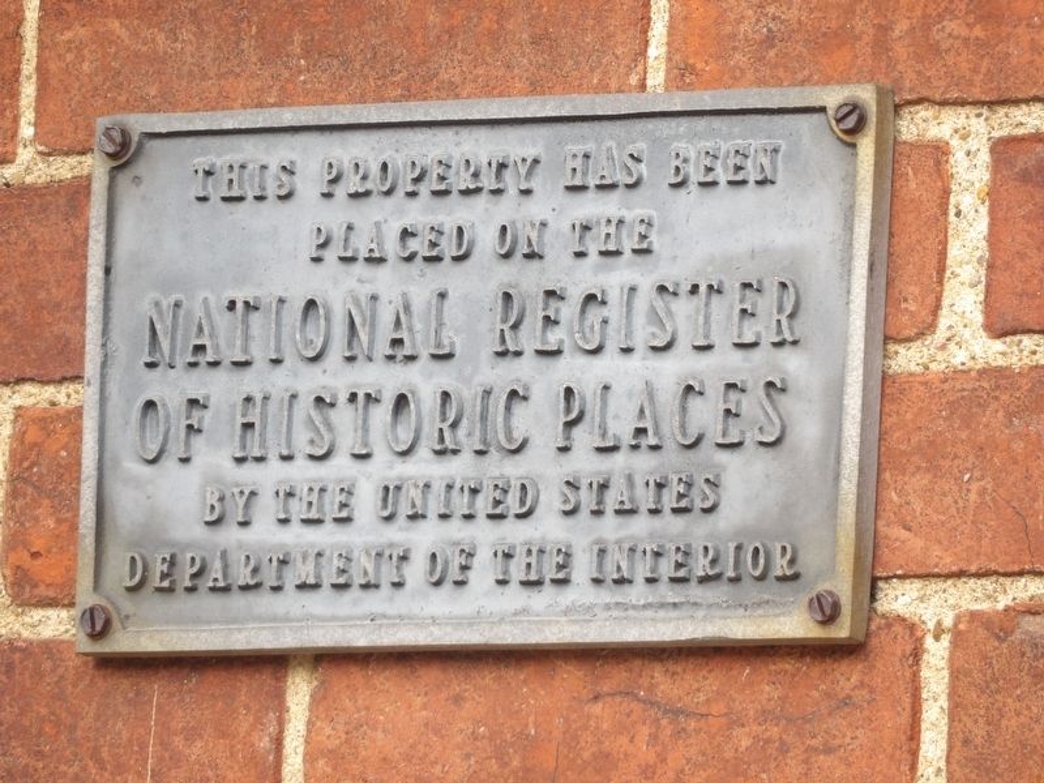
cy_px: 392
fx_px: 31758
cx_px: 522
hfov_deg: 1.9
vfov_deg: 1.4
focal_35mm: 1053
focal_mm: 188.8
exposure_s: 1/125
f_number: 5.7
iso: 388
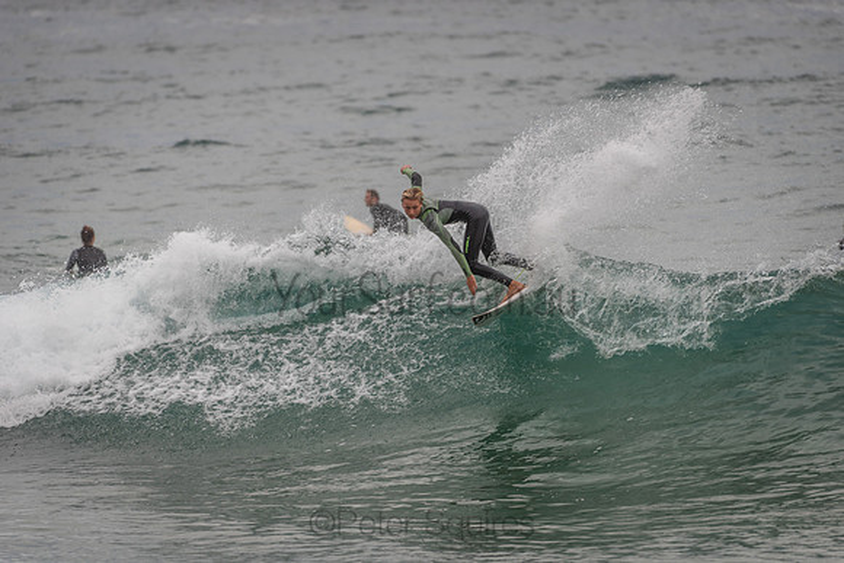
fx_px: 11724
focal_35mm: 500
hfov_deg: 4.1
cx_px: 422
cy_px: 282
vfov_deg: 2.8
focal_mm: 500
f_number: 5.6
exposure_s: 1/320
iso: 180
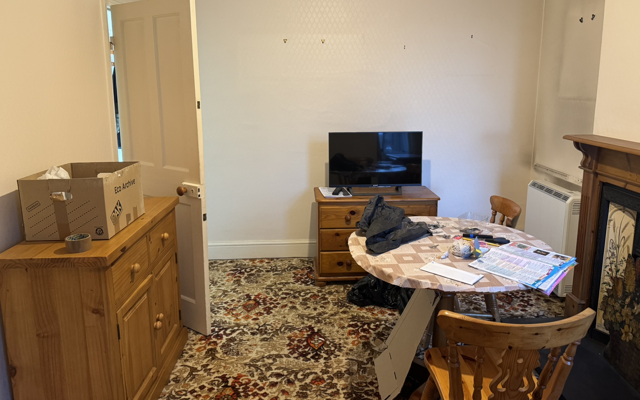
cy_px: 163
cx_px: 326
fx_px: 453
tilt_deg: -9.3
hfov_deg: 70.4
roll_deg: +0.4
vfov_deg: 47.4
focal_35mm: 26
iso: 320
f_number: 1.78
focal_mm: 6.76
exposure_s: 1/50
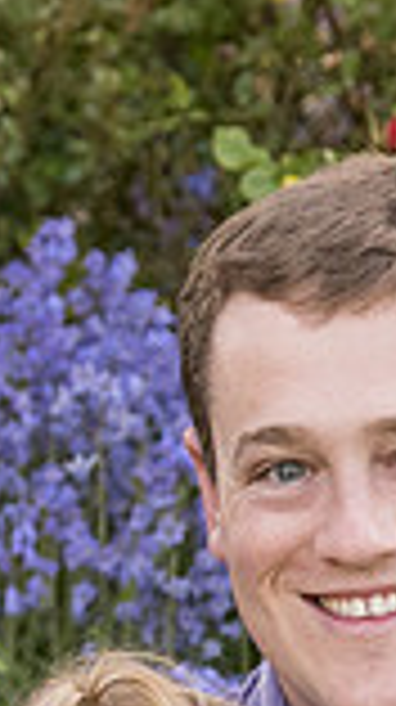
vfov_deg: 3.9
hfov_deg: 2.2
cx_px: -457
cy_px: 602
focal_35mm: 551
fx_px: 10313
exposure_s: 1/400
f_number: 4
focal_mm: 62
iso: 640
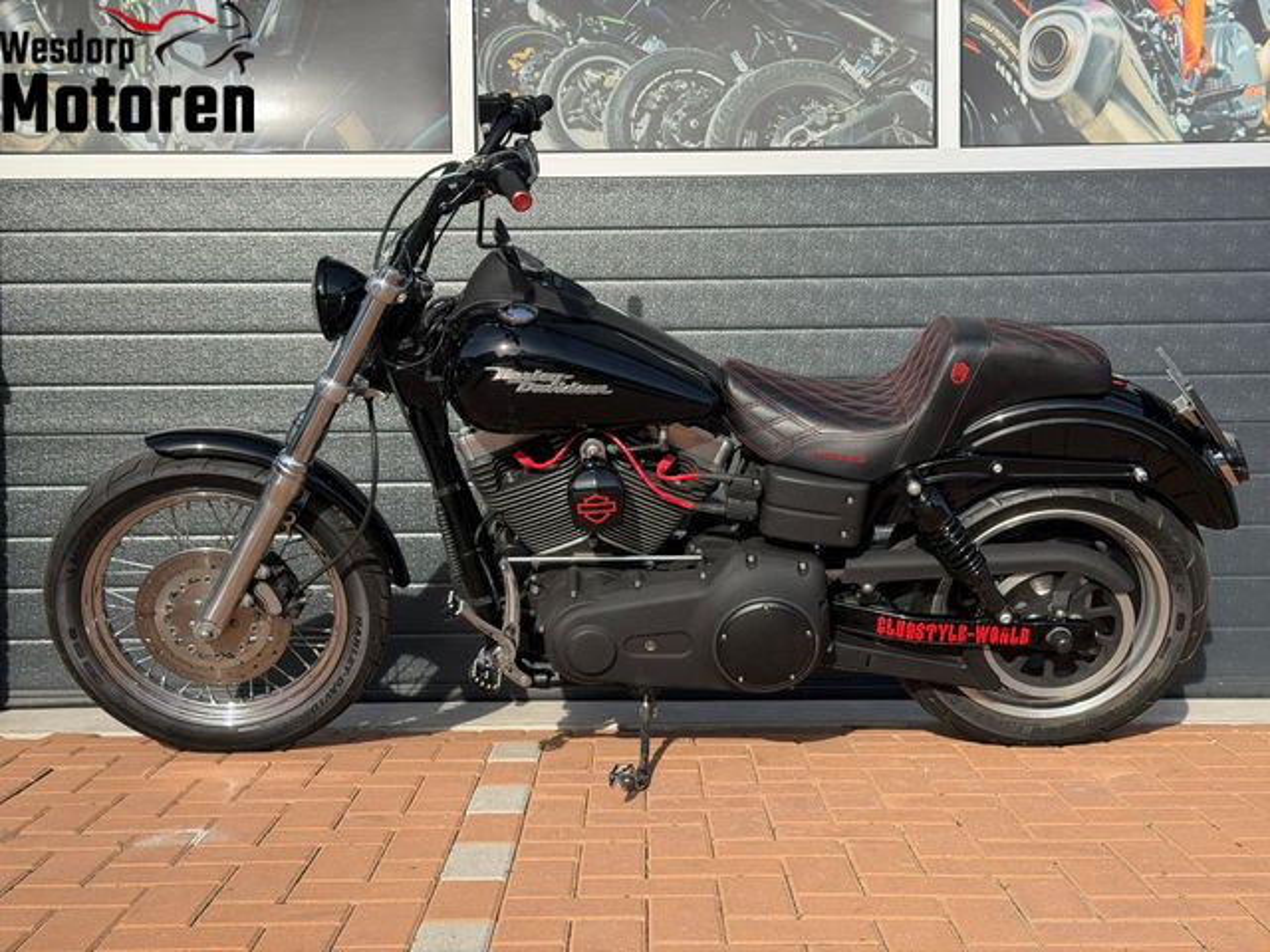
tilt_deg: +0.0
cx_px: 635
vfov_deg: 30.3
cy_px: 476
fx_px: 1761
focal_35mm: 48
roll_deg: +1.4
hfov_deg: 39.7
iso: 80
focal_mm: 6.76
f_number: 1.78
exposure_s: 1/3704
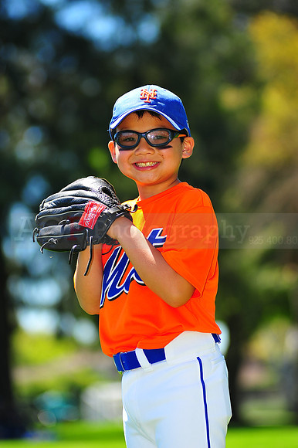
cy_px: 224
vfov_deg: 11.4
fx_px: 2237
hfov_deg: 7.6
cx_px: 149
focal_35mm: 180
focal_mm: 180
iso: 200
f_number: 4.5
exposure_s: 1/640
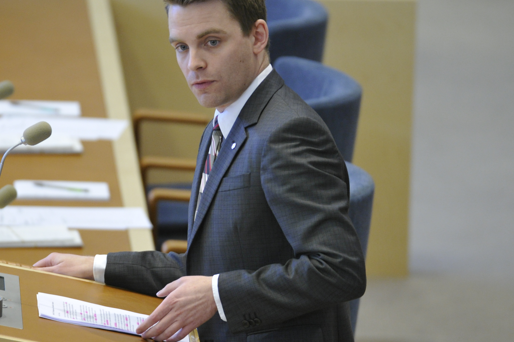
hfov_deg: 3.3
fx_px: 8888
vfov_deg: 2.2
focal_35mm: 623
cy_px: 163
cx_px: 220
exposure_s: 1/200
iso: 4000
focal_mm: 400
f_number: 4.5
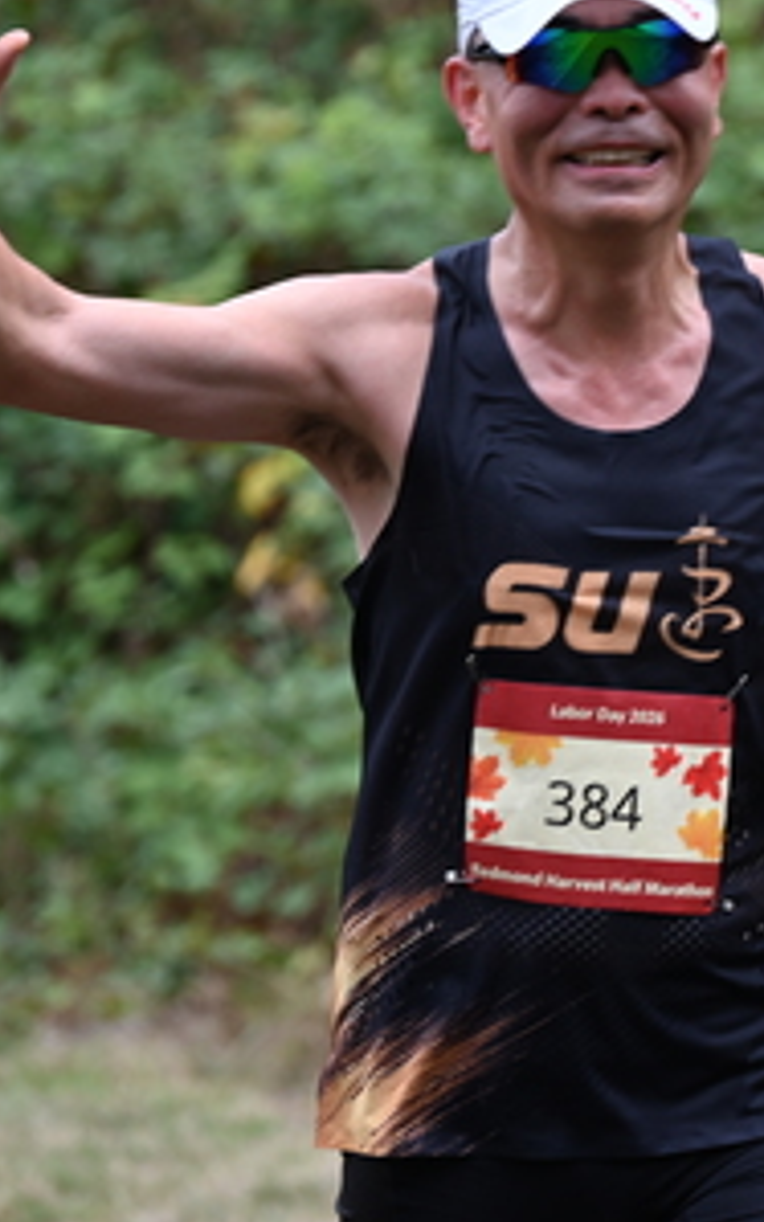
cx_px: 552
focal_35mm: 375
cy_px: 476
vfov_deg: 5.6
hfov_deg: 3.5
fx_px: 12487
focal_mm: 200
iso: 640
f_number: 6.3
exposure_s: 1/250
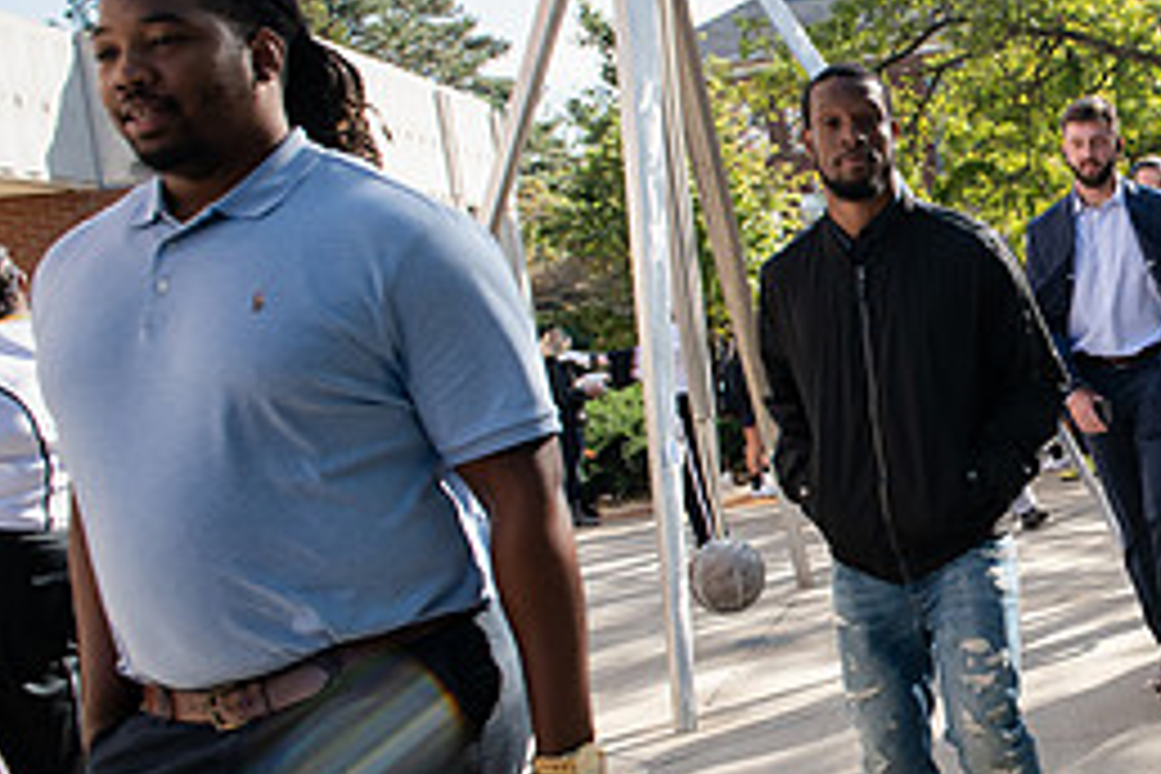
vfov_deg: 25.0
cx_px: 1192
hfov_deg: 33.4
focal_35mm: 54
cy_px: 448
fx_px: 1741
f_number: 6.3
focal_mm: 24
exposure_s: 1/500
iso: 400
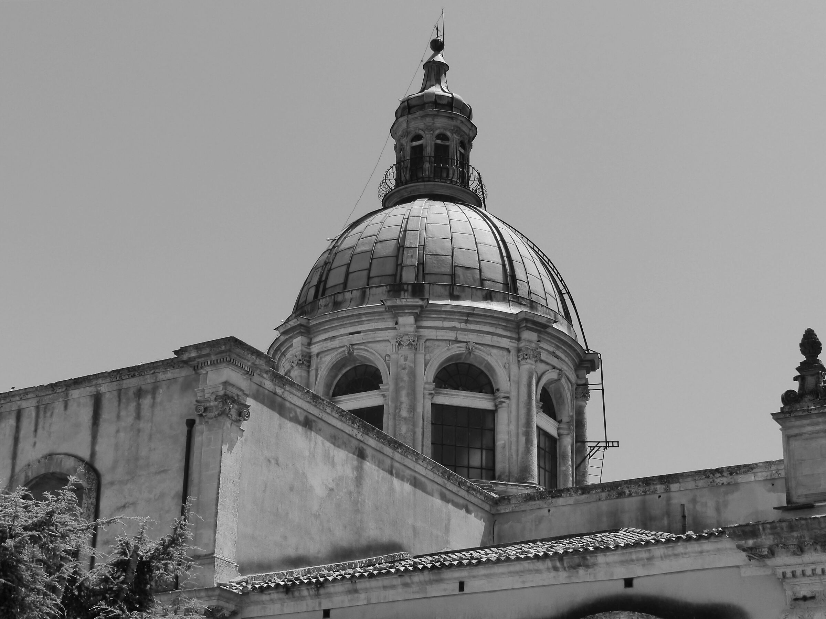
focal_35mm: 66
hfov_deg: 29.4
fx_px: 1575
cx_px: 413
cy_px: 310
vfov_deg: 22.3
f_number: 6.3
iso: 200
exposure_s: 1/800
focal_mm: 11.9
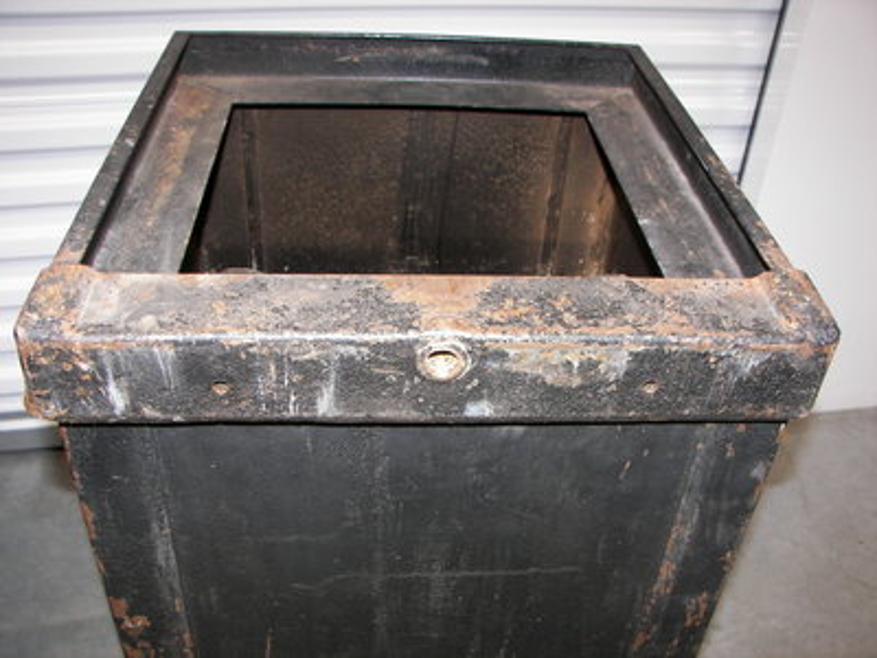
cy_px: 329
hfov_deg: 51.4
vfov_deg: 39.7
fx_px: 912
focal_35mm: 36
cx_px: 438
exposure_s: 1/30
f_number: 2.8
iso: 100
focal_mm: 6
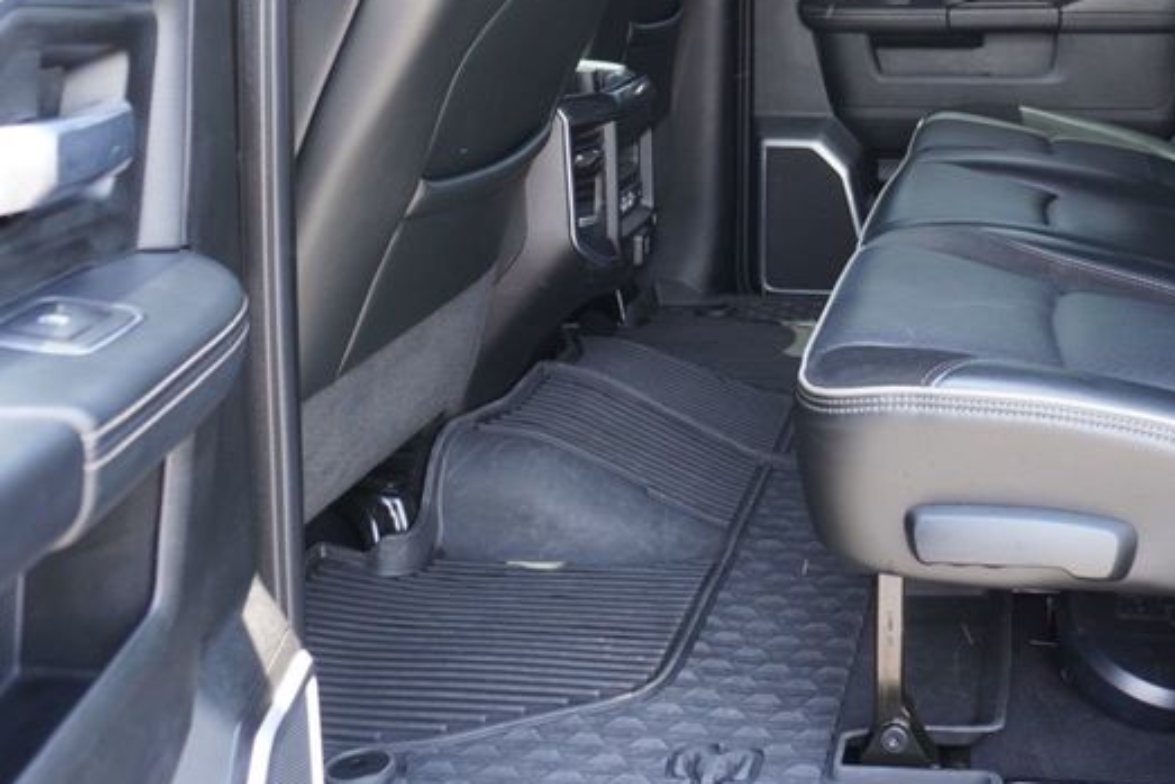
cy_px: 88
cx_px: 827
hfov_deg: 41.1
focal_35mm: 47
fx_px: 1534
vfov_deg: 27.7
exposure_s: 1/60
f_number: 4
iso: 250
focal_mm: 16
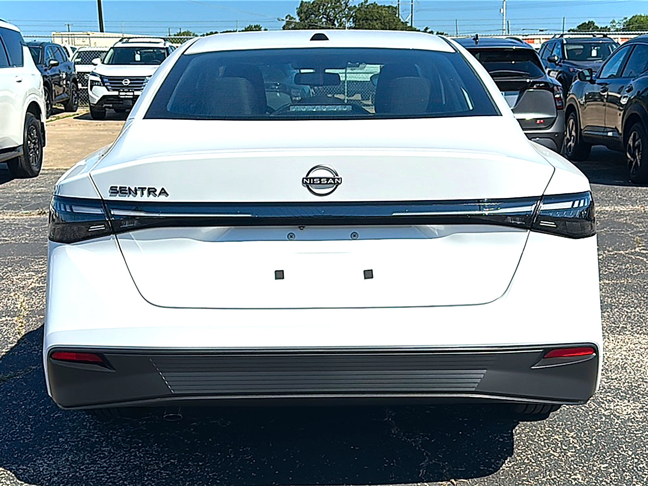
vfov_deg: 35.1
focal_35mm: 41
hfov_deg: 45.8
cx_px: 324
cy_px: 243
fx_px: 768
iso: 64
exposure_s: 1/10989
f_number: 1.78
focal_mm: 6.86
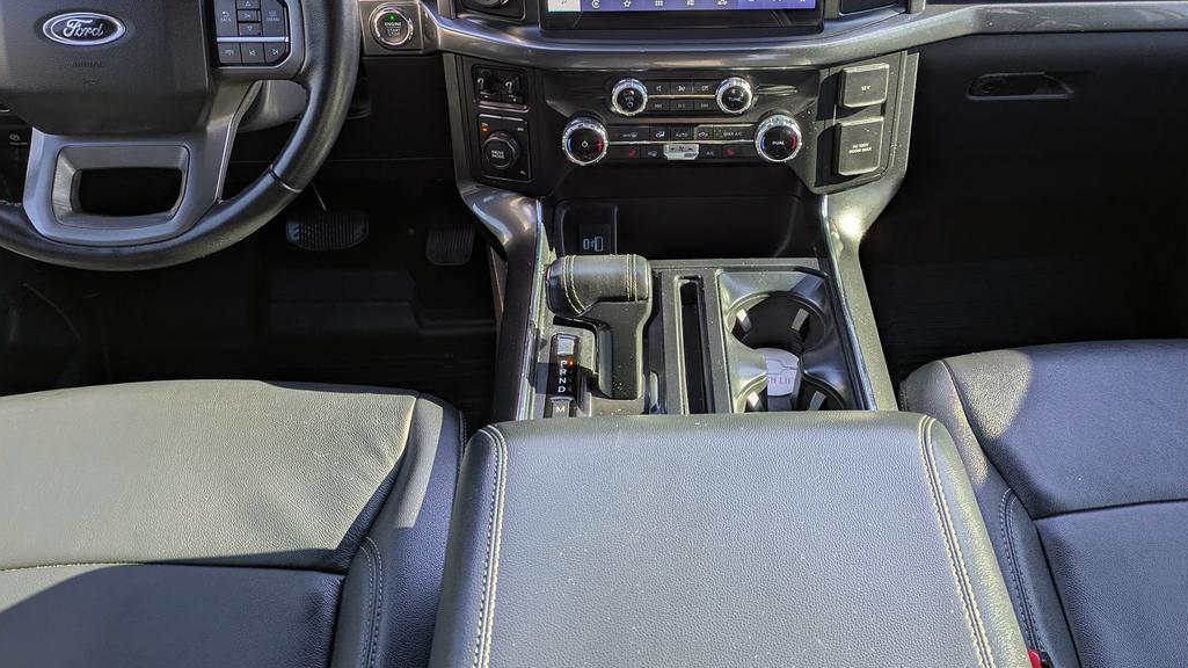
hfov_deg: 58.0
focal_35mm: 34
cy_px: 224
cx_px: 619
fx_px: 1071
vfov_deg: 34.3
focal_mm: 5.43
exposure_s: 1/123
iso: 40
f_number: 1.89
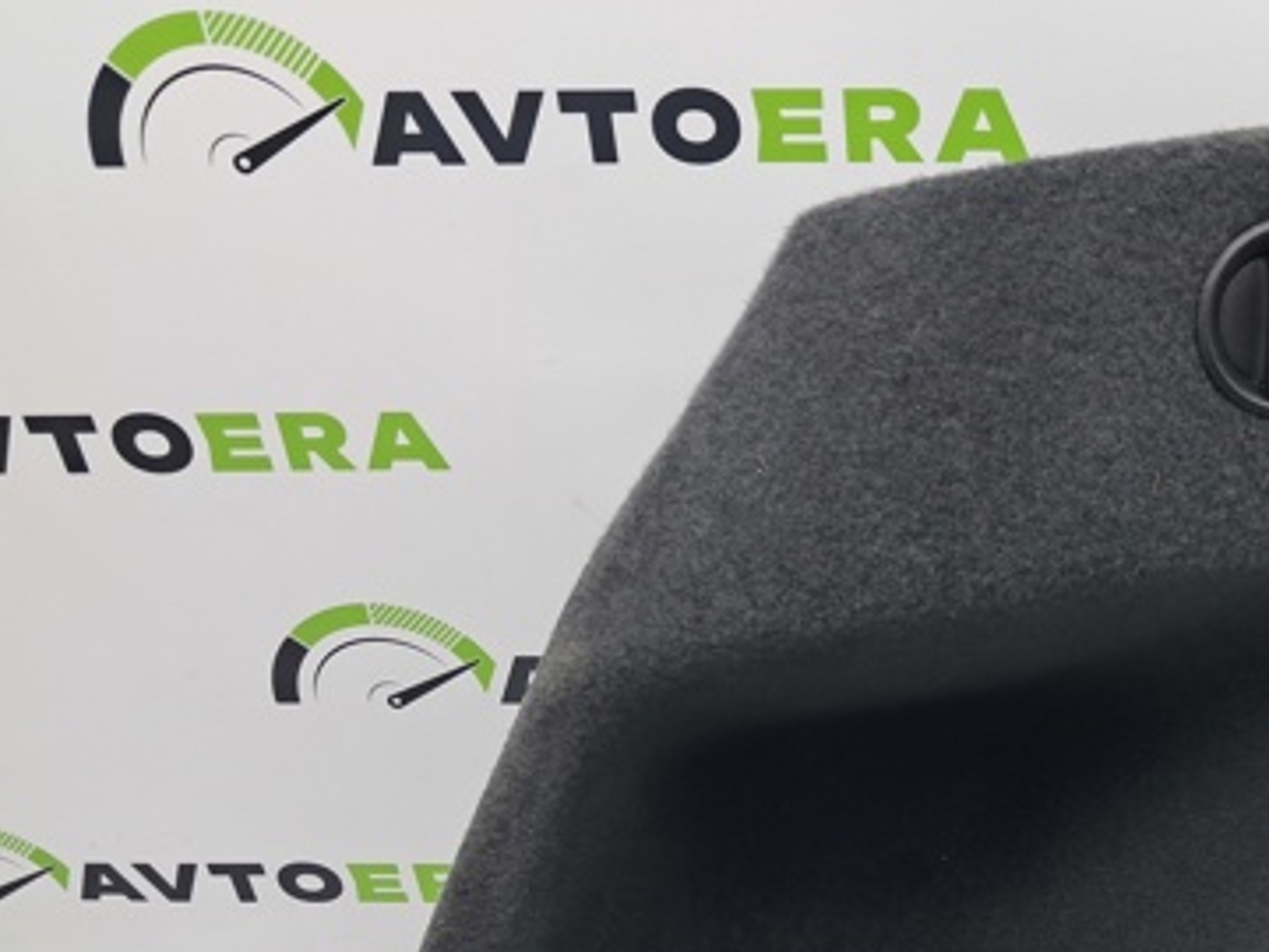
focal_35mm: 48
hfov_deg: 38.4
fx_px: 1760
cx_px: 987
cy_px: 830
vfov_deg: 29.2
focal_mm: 4
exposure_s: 1/50
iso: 50
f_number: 1.8
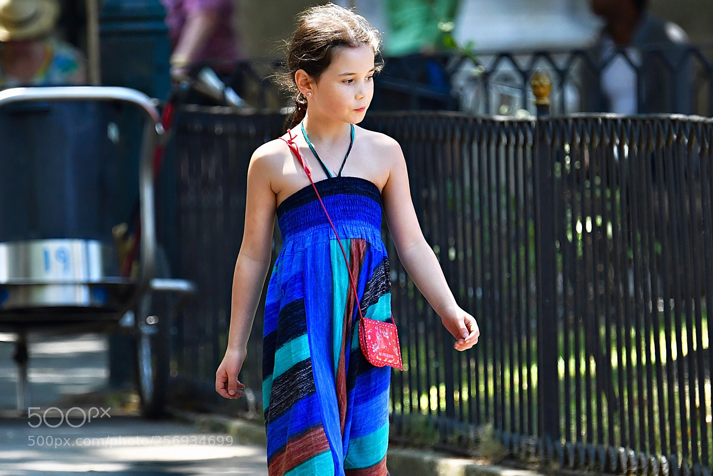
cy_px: 238
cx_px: 356
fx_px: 9804
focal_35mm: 495
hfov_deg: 4.2
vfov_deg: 2.8
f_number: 5.6
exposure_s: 1/500
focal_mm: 330
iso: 900
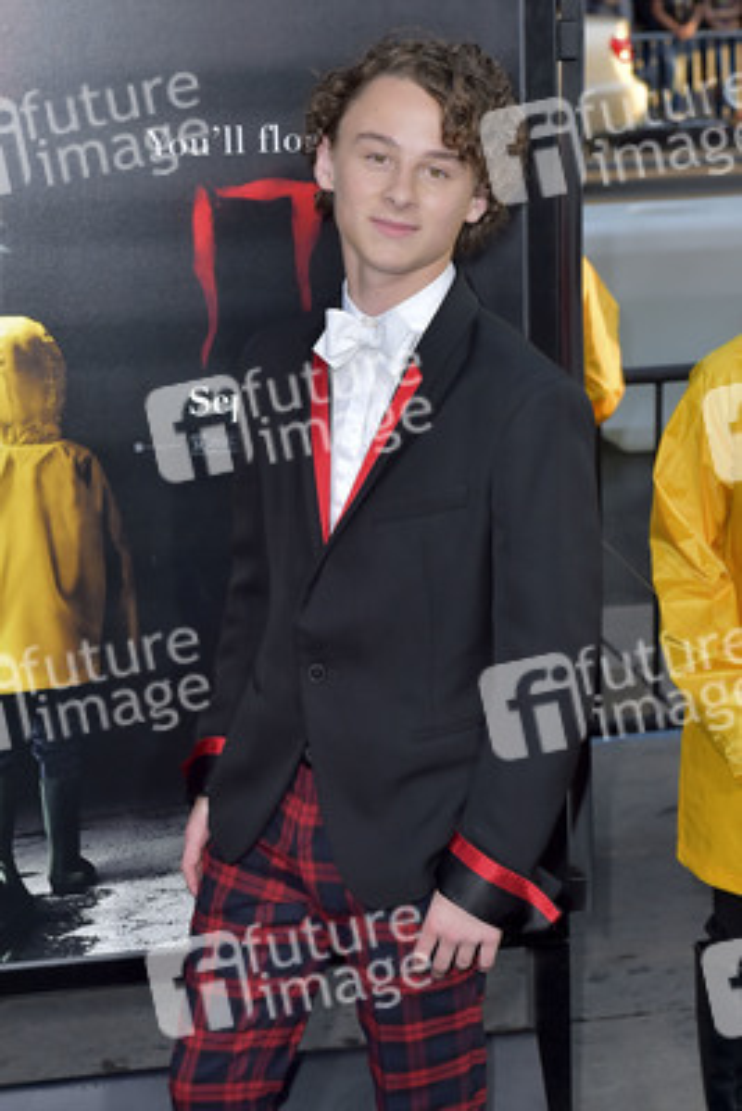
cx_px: 371
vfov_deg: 30.5
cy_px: 556
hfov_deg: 20.6
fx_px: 2039
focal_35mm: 66
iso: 640
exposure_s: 1/250
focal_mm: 66
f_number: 6.3
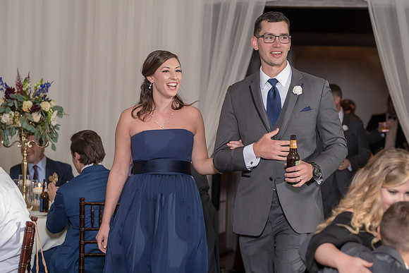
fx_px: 1470
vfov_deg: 10.6
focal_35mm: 129
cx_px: 204
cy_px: 114
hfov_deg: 15.8
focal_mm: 111
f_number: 4.5
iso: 2000
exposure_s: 1/200
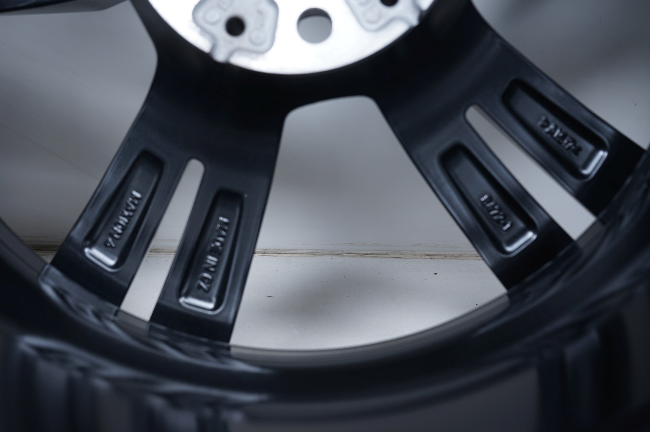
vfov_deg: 35.0
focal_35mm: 38
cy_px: 216
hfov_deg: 50.7
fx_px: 686
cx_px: 325
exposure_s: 1/100
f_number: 7.1
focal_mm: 38
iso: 250
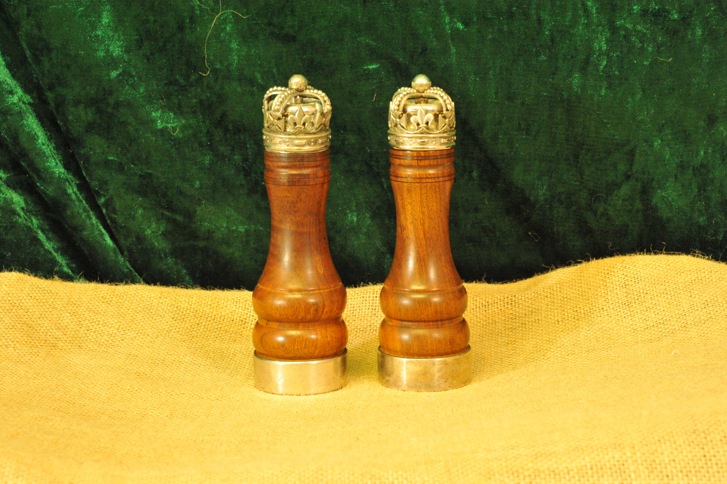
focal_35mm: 110
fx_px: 2220
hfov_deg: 18.6
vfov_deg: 12.4
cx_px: 364
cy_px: 242
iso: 6400
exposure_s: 1/13
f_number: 18
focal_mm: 110
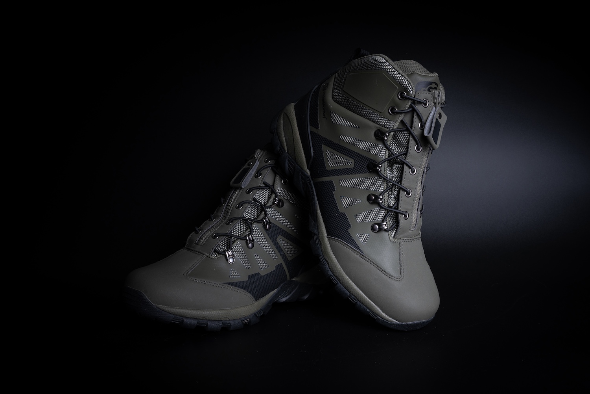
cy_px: 197
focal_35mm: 35
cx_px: 295
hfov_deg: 54.4
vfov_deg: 37.9
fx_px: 574
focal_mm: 35
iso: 250
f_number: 11
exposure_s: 1/8
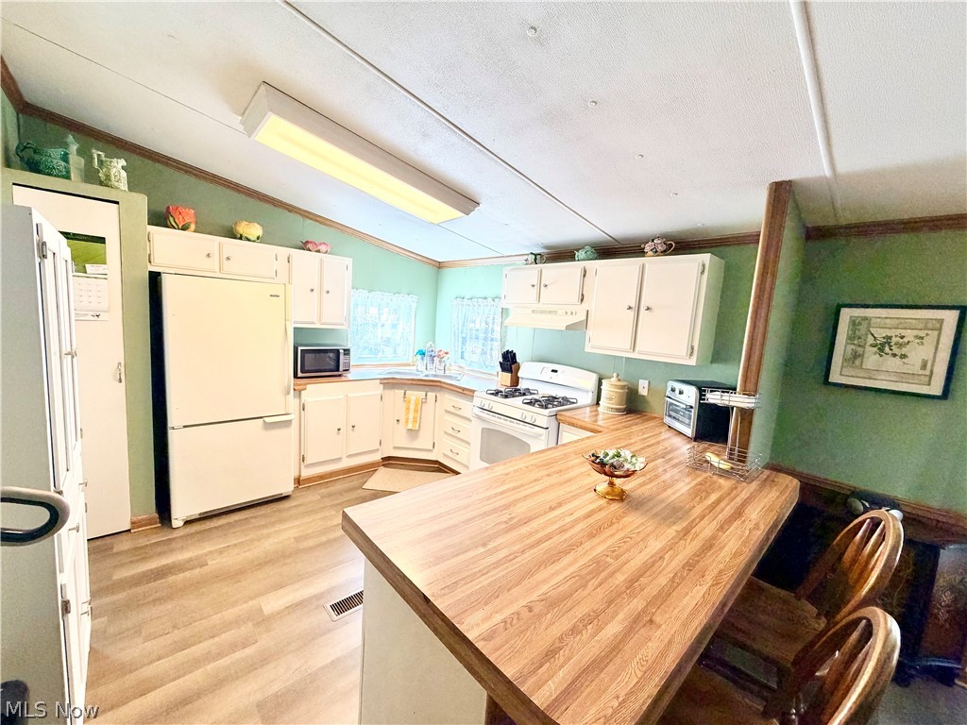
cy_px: 362
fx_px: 391
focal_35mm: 14
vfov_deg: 85.7
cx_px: 484
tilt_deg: -7.0
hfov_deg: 102.1
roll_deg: -3.6
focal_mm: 2.22
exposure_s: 1/60
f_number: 2.2
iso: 200
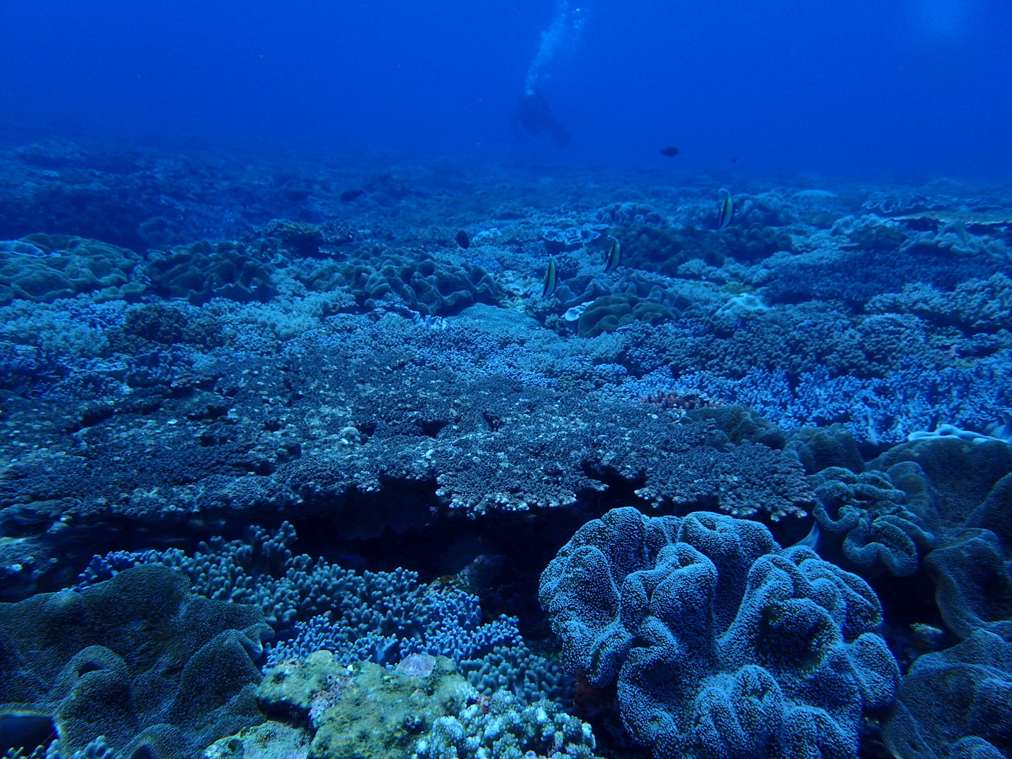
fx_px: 731
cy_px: 380
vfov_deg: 54.9
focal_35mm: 25
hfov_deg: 69.4
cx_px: 506
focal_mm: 4.5
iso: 100
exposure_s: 1/320
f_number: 2.8
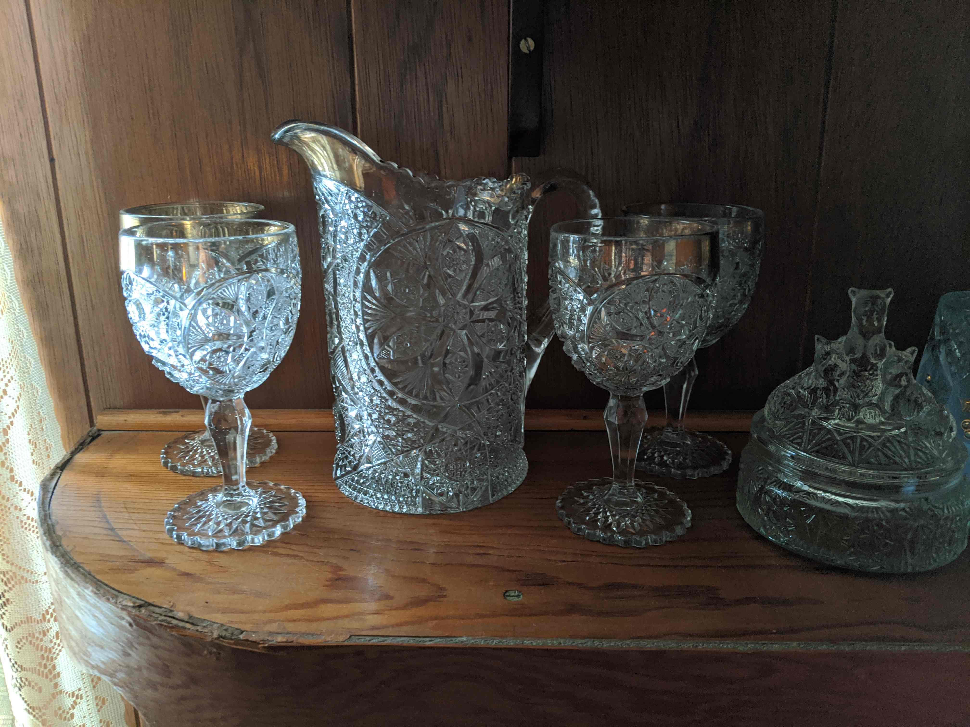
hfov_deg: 65.3
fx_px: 757
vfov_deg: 51.4
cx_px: 485
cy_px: 364
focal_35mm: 27
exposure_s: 1/30
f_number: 1.8
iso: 286
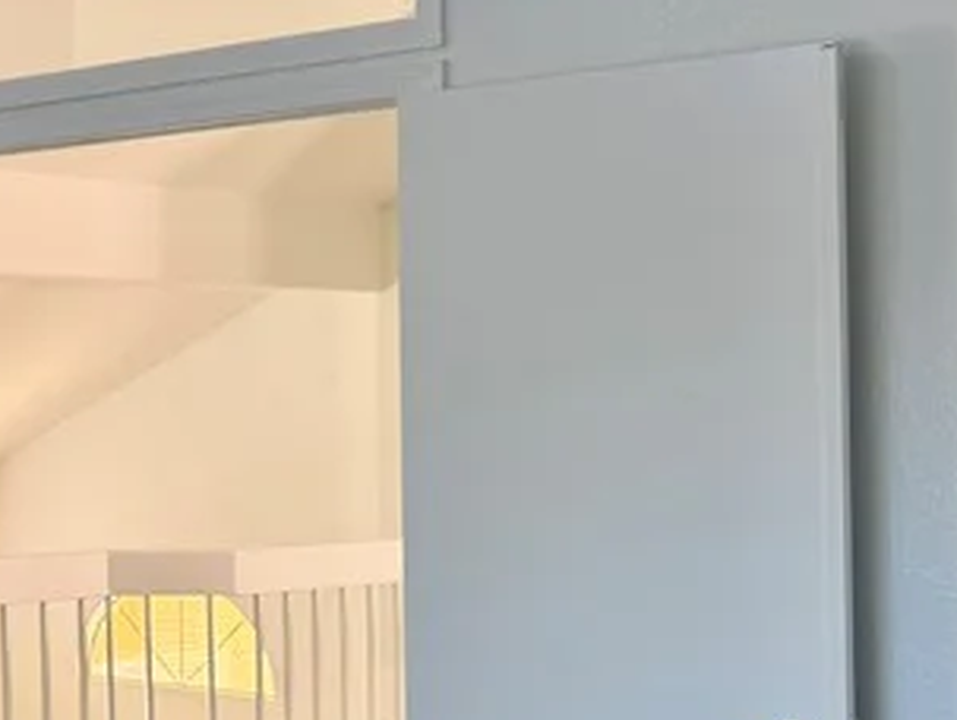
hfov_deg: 21.0
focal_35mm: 81
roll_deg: +0.0
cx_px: -414
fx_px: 2242
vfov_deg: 18.2
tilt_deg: +1.3
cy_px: 360
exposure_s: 1/143
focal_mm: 6.76
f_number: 1.78
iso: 64
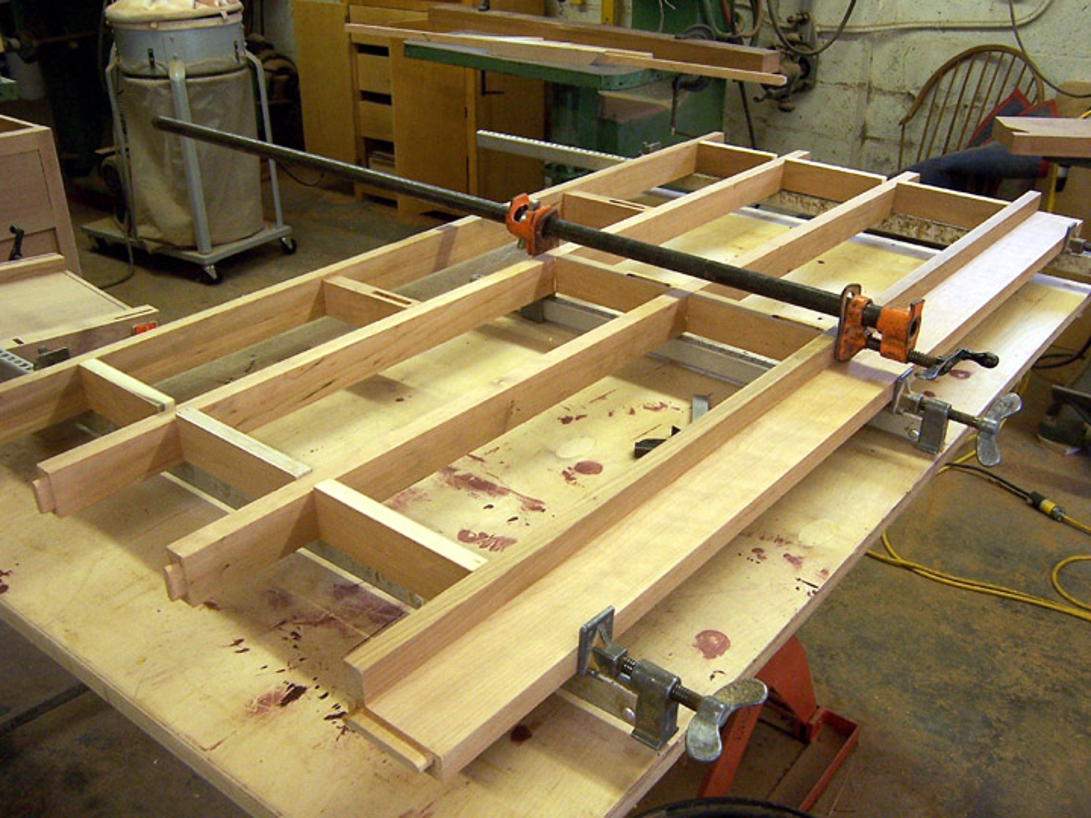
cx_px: 546
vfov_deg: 42.9
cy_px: 409
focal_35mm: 33
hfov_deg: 55.4
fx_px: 1040
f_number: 3.4
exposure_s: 1/30
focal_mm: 5.5
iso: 140
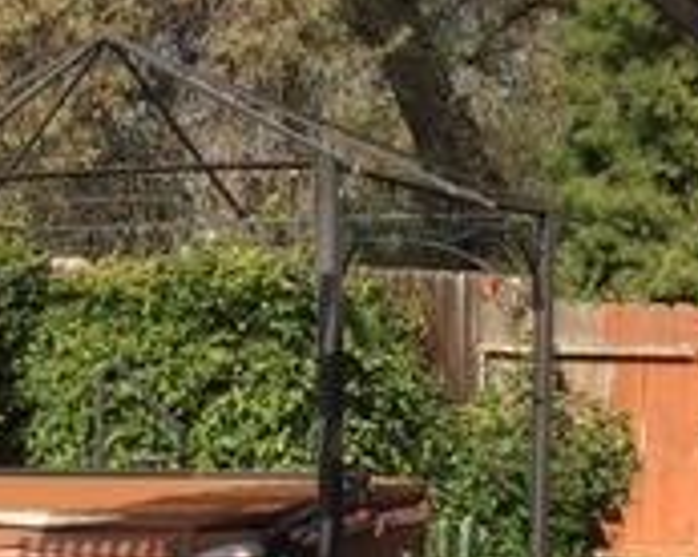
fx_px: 2167
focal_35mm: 105
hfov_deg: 18.3
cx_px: 242
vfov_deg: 14.2
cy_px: 666
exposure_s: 1/693
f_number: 2.2
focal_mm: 4.15
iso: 25
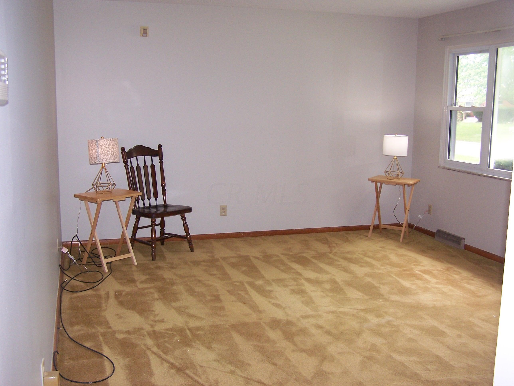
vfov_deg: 37.7
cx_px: 257
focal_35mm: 38
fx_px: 564
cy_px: 193
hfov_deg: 49.0
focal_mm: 6.3
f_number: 2.8
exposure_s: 1/60
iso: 140
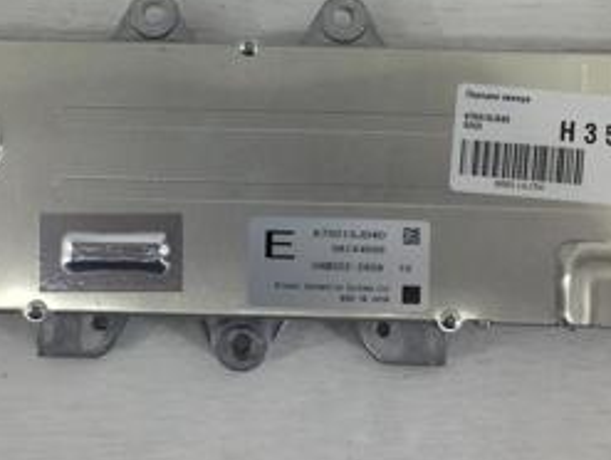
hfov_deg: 25.9
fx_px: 1326
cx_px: 225
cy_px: 124
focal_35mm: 75
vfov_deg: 19.6
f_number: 2.2
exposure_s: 1/100
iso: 40
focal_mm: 4.15
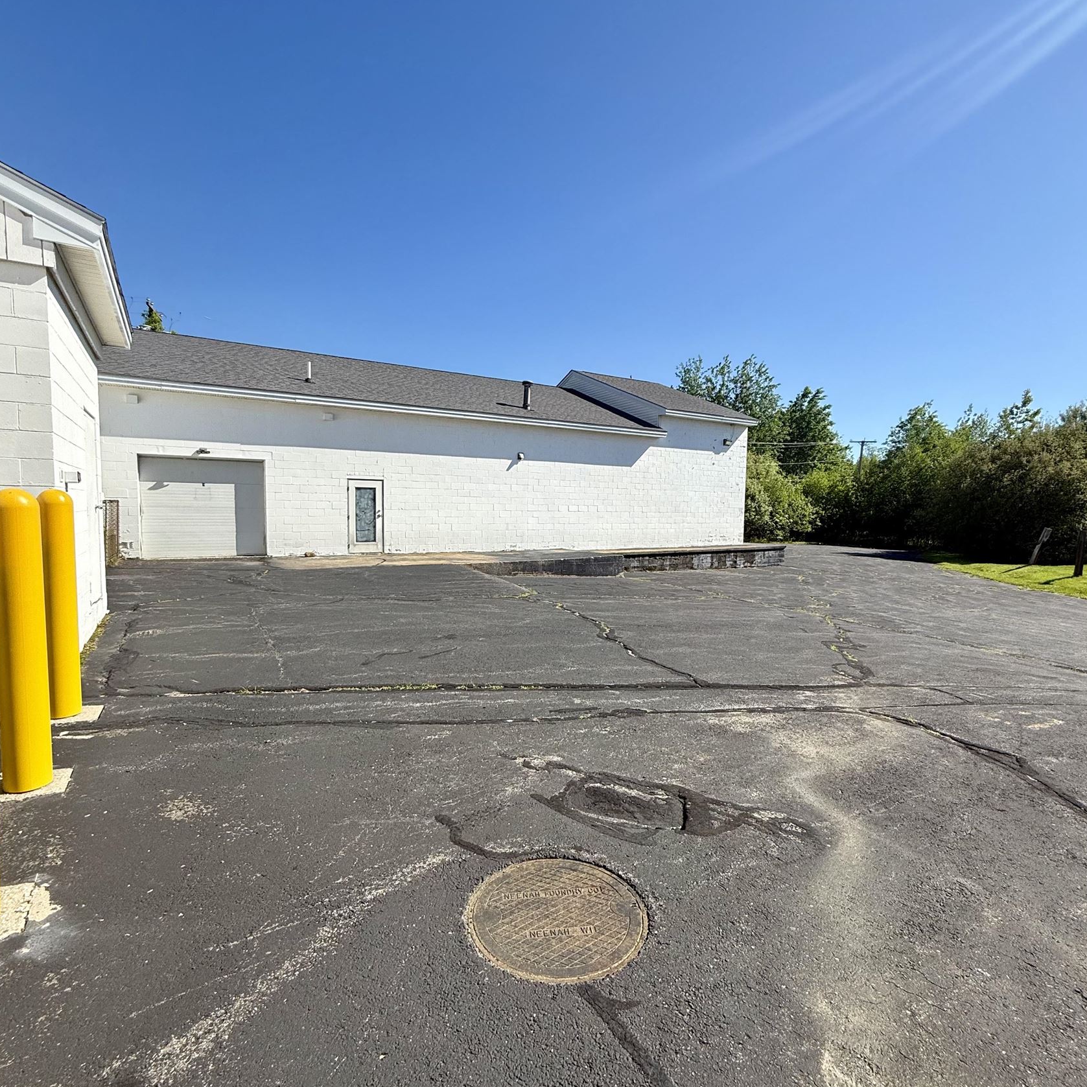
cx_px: 533
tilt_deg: -4.4
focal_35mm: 17
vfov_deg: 84.0
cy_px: 554
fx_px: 604
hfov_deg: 84.0
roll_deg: -1.2
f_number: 2.2
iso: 50
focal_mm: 2.22
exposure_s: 1/2165
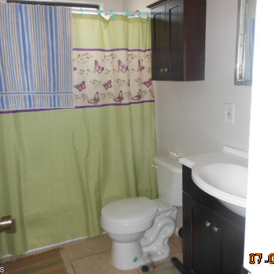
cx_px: 136
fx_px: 304
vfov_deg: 48.4
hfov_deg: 48.5
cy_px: 141
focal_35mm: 34
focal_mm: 5
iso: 200
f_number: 3.7
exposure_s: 1/25
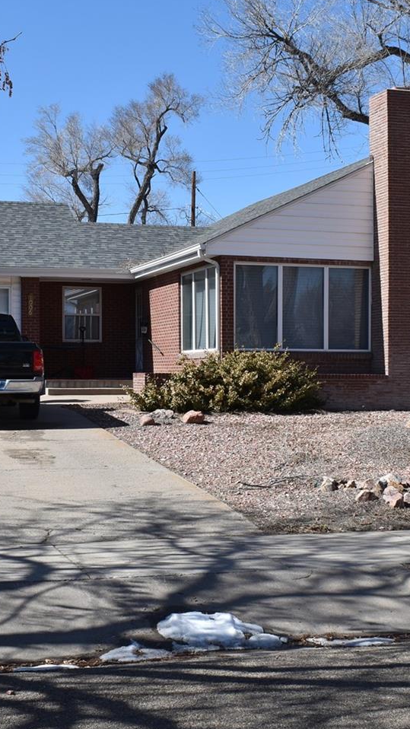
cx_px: 221
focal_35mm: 63
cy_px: 370
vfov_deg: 33.3
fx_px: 1217
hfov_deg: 19.1
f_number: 9
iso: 100
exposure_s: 1/320
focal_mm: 24
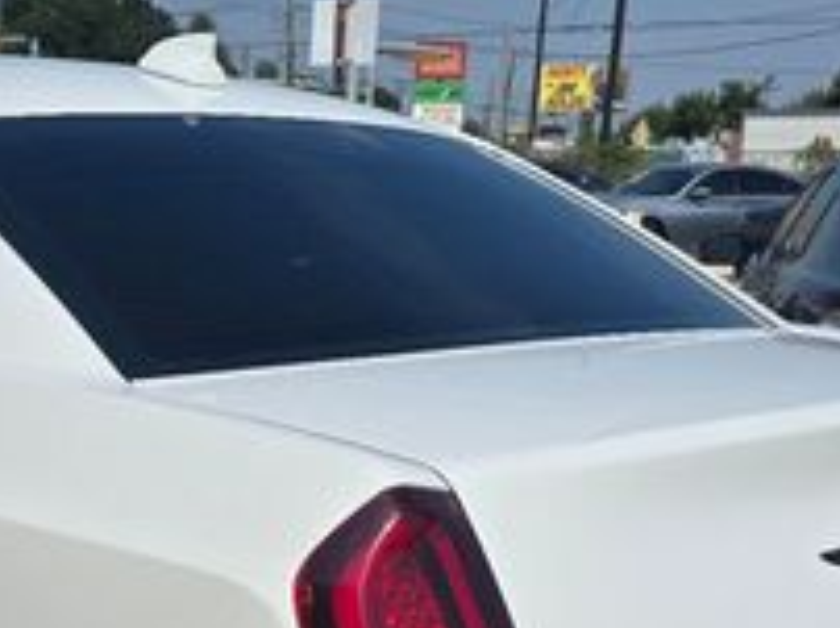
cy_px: 653
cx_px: 116
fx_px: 1769
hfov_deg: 26.0
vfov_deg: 19.4
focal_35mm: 73
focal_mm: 6.3
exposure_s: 1/1636
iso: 12
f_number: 1.7
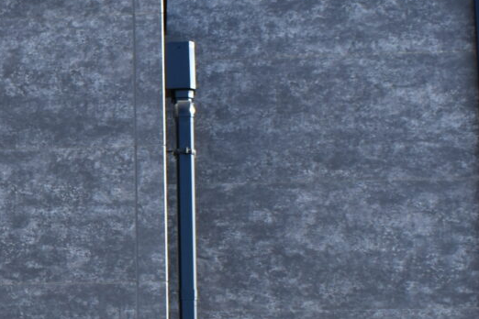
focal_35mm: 147
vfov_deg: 9.3
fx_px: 1956
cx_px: -195
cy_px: 285
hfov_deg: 13.3
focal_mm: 20
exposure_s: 1/250
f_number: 6.3
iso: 200
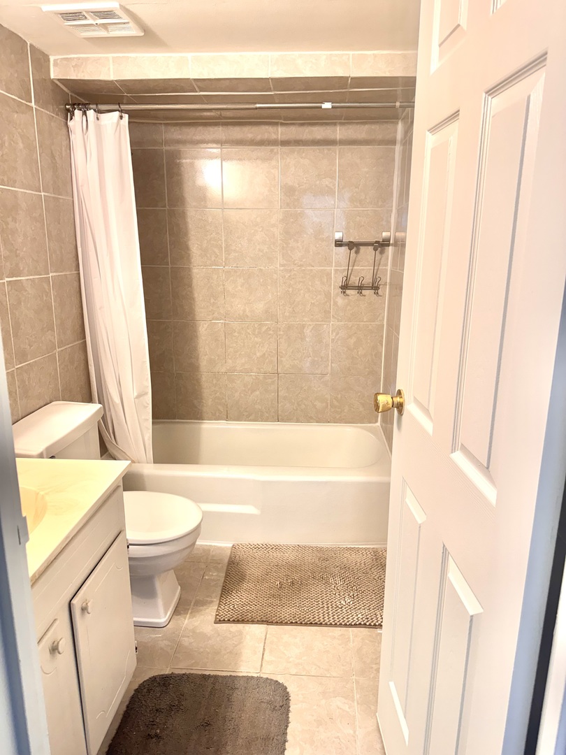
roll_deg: -0.2
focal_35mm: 24
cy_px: 378
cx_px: 283
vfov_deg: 71.6
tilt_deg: -14.0
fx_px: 523
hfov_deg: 56.8
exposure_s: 1/120
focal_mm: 6.76
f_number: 1.78
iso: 80
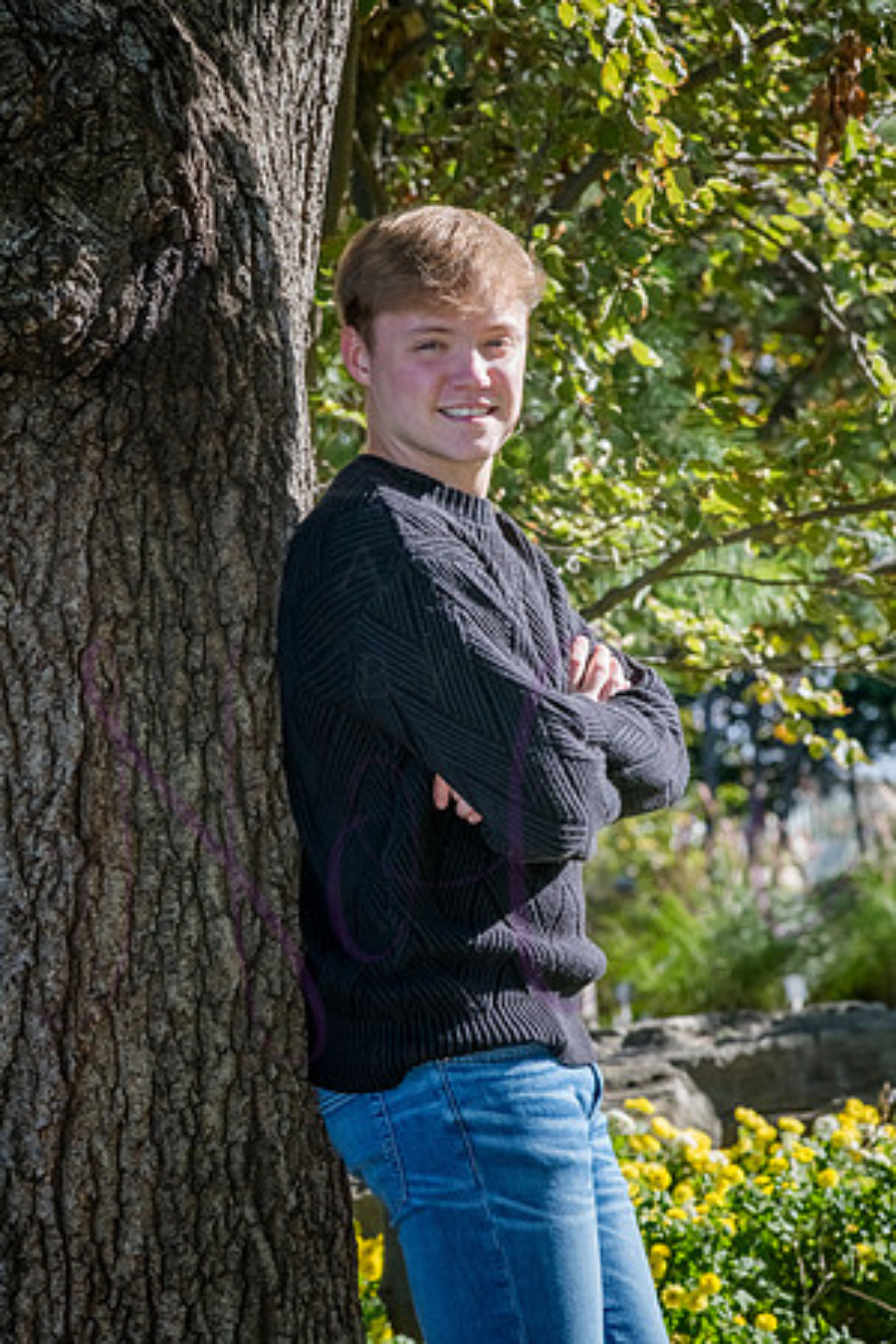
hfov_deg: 10.2
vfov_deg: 15.2
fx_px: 5040
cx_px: 448
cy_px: 672
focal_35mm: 135
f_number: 11
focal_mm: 135
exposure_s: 1/500
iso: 800
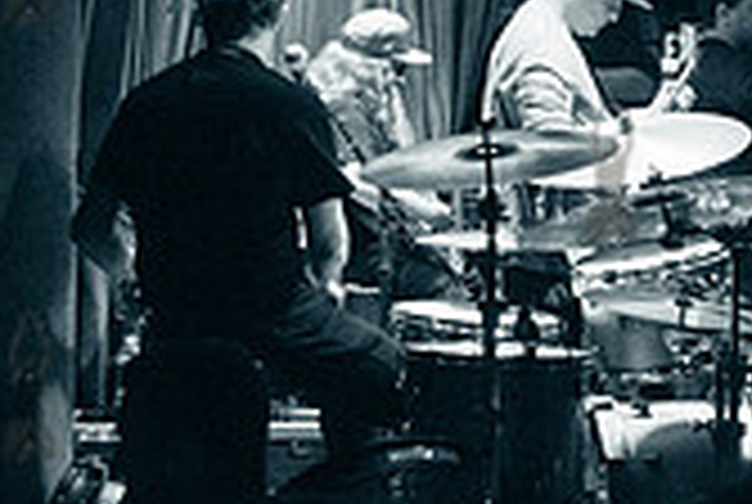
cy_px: 164
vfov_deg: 12.4
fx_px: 2323
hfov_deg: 18.2
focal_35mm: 111
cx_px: 608
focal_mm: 32
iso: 4000
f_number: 2.8
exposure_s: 1/250
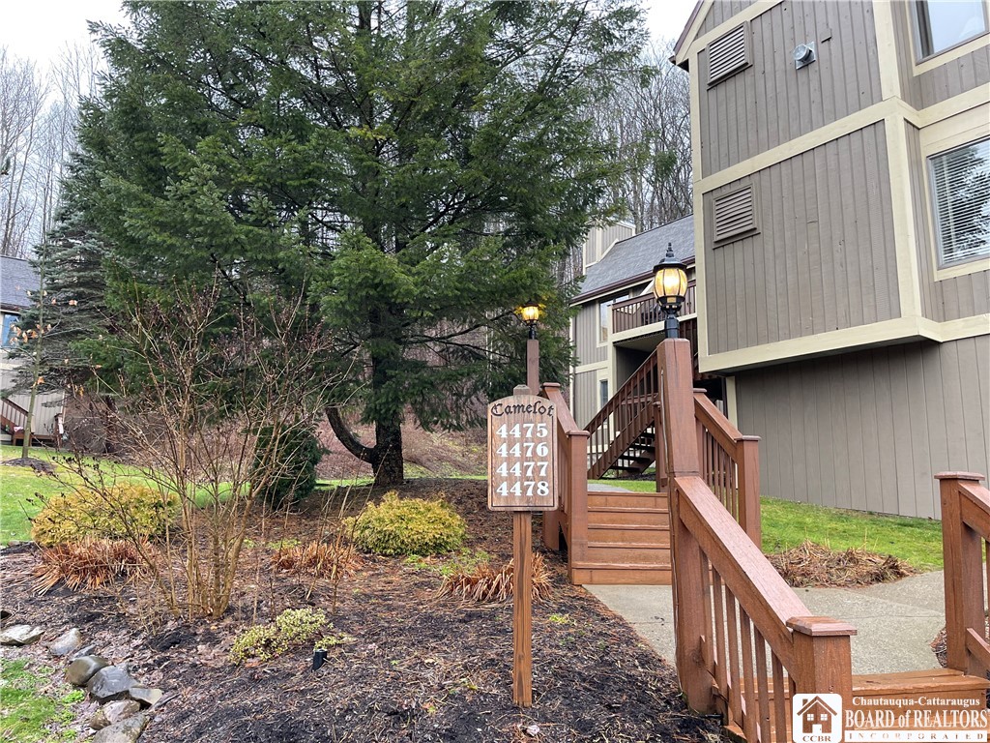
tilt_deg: +9.8
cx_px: 495
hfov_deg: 67.3
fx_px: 744
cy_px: 372
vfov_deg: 53.1
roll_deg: -0.4
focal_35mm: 26
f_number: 1.6
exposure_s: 1/117
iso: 125
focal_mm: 5.1
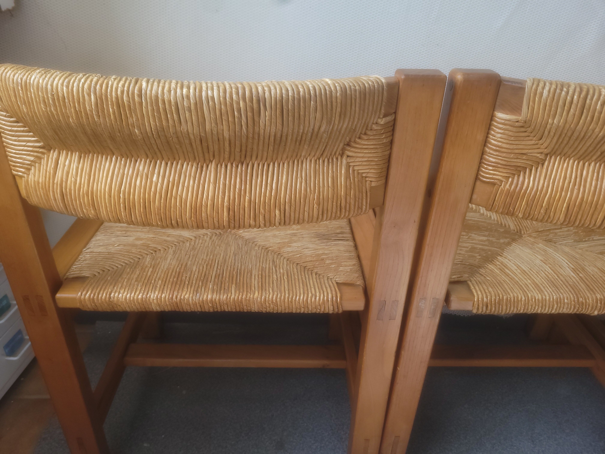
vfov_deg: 53.1
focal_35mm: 26
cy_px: 227
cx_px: 302
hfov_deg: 67.3
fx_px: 454
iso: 50
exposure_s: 1/120
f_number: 1.8
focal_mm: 5.4
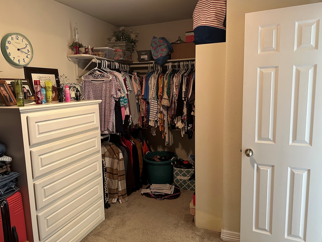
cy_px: 119
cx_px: 161
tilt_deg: -8.0
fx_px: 233
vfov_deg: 54.9
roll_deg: +1.6
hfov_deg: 69.4
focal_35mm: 25
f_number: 1.78
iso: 640
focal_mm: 6.86
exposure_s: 1/60
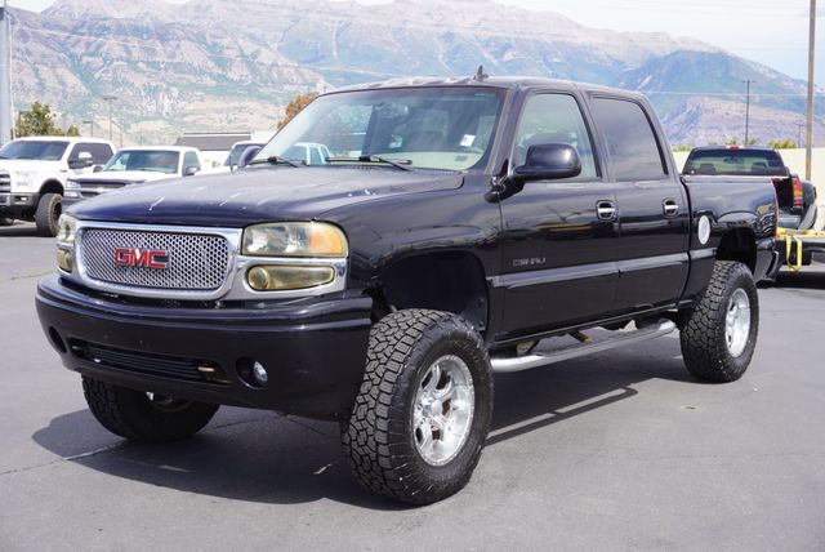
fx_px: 1067
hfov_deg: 42.3
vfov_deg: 29.0
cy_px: 276
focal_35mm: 46
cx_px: 412
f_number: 9
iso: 100
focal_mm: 31
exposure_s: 1/100
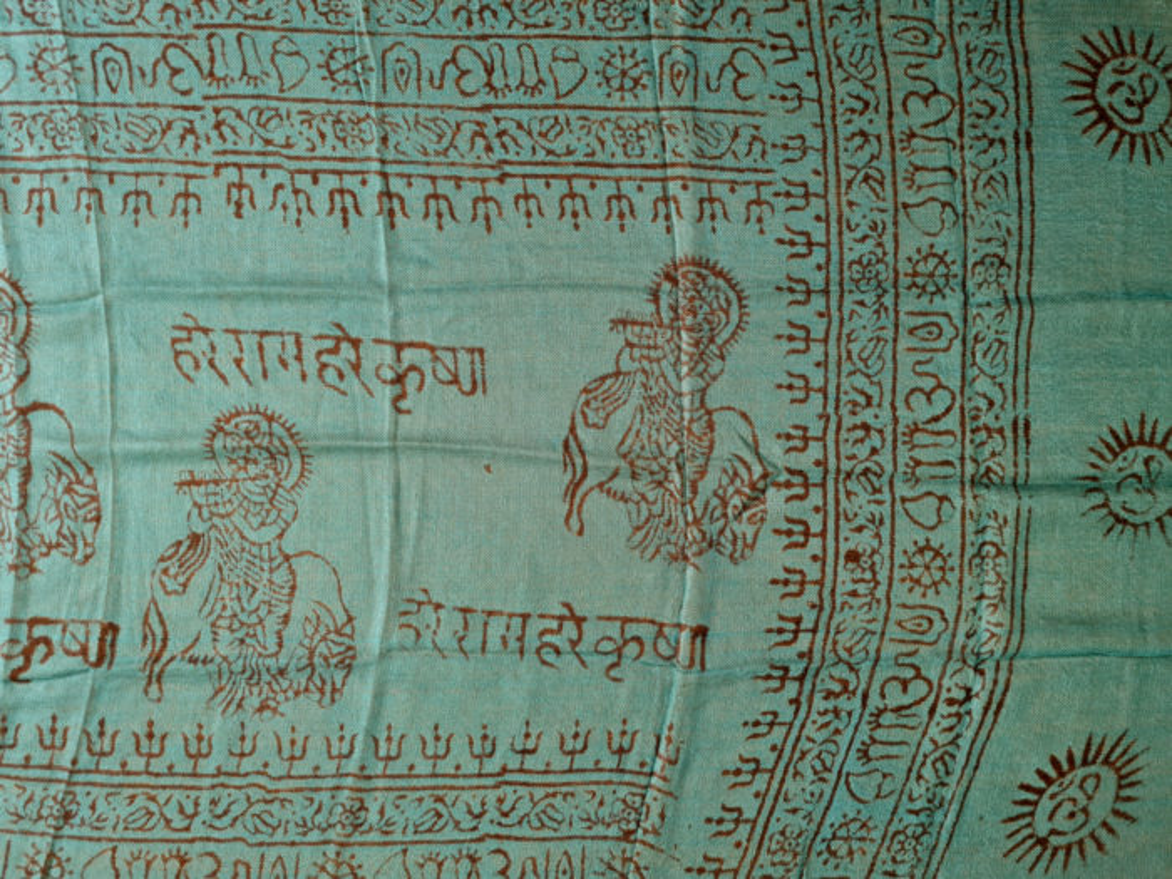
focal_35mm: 26
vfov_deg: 53.1
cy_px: 440
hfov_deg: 67.3
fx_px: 880
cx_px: 586
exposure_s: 1/40
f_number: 1.8
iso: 200
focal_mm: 5.4
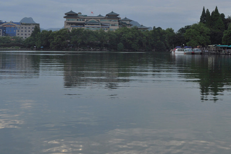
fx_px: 351
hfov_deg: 36.5
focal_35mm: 55
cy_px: 47
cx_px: 117
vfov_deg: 24.5
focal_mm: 25
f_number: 8
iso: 200
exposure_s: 1/40
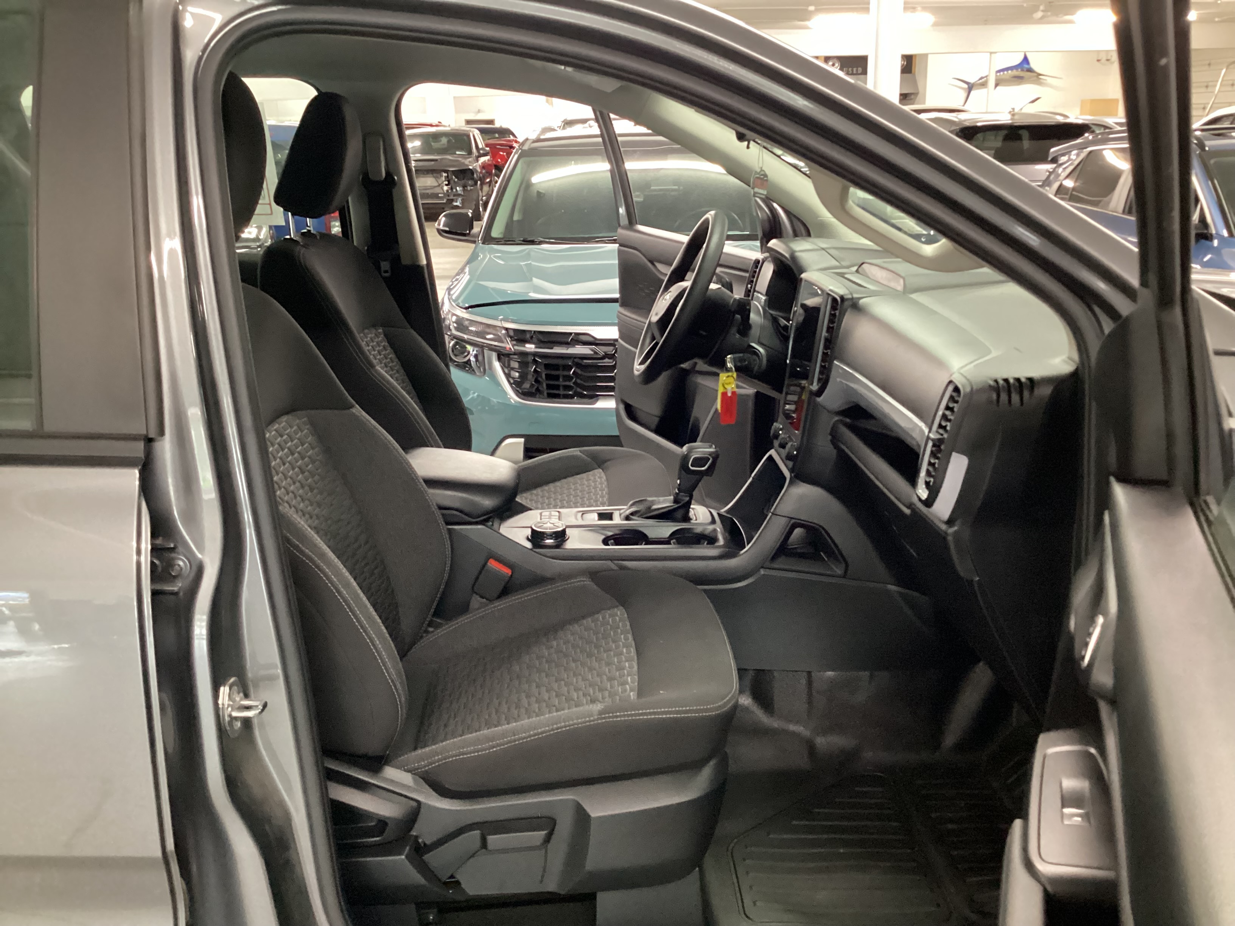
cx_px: 618
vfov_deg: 45.4
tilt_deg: -17.6
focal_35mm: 31
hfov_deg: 58.4
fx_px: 1106
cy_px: 463
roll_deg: +0.8
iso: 500
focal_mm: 3.3
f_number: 2.4
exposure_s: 1/30
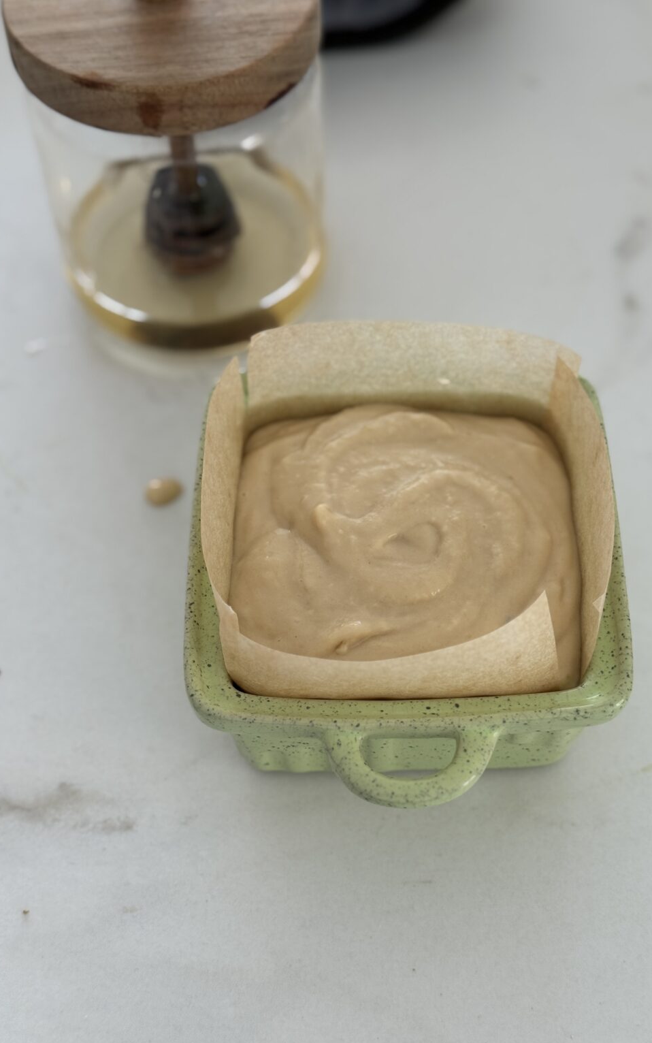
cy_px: 522
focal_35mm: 51
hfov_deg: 25.3
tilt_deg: -52.7
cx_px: 364
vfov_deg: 39.6
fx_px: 1449
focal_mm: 6.76
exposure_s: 1/121
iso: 64
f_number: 1.78
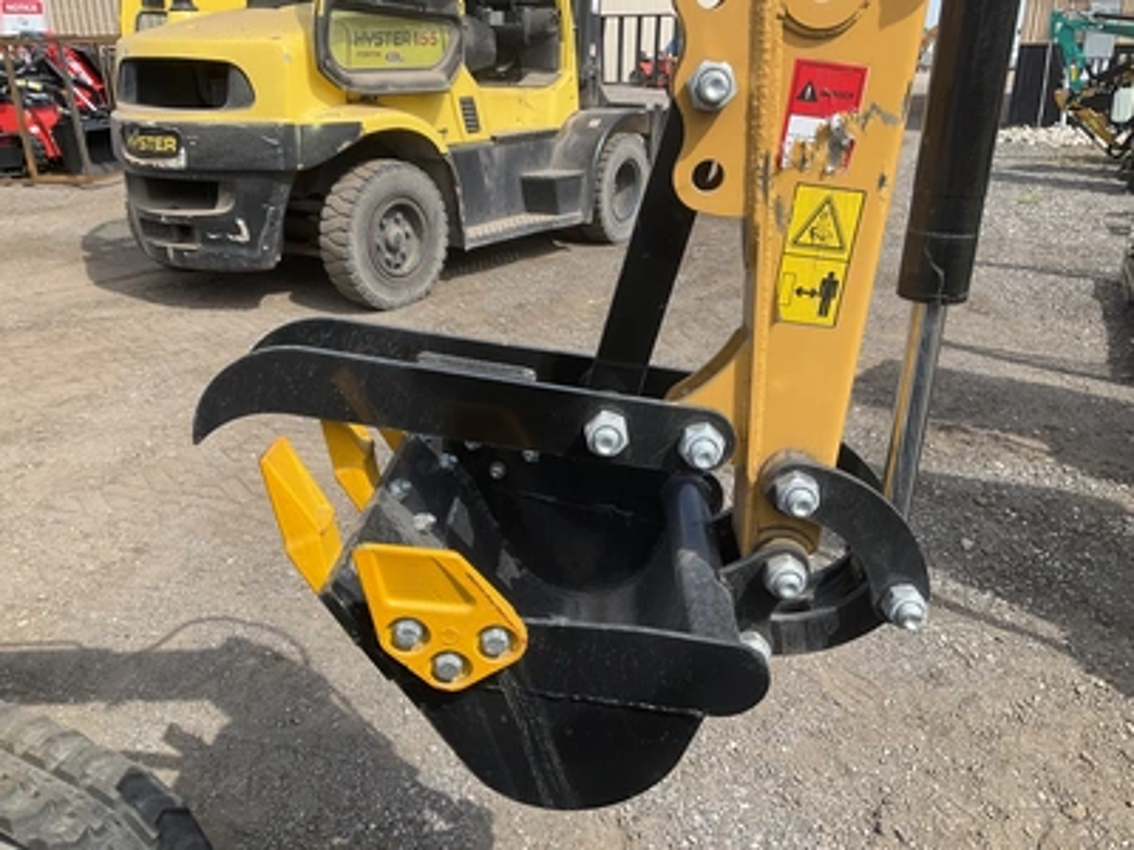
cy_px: 425
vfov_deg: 48.2
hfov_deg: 61.7
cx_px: 567
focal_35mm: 29
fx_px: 950
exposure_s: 1/978
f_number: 1.8
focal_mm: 3
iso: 25
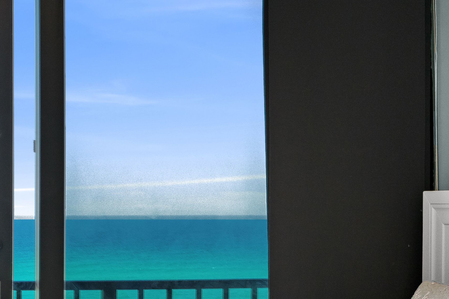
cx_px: -165
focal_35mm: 77
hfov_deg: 22.8
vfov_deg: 17.7
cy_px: 207
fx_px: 960
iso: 400
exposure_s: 1/100
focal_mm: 24
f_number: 8
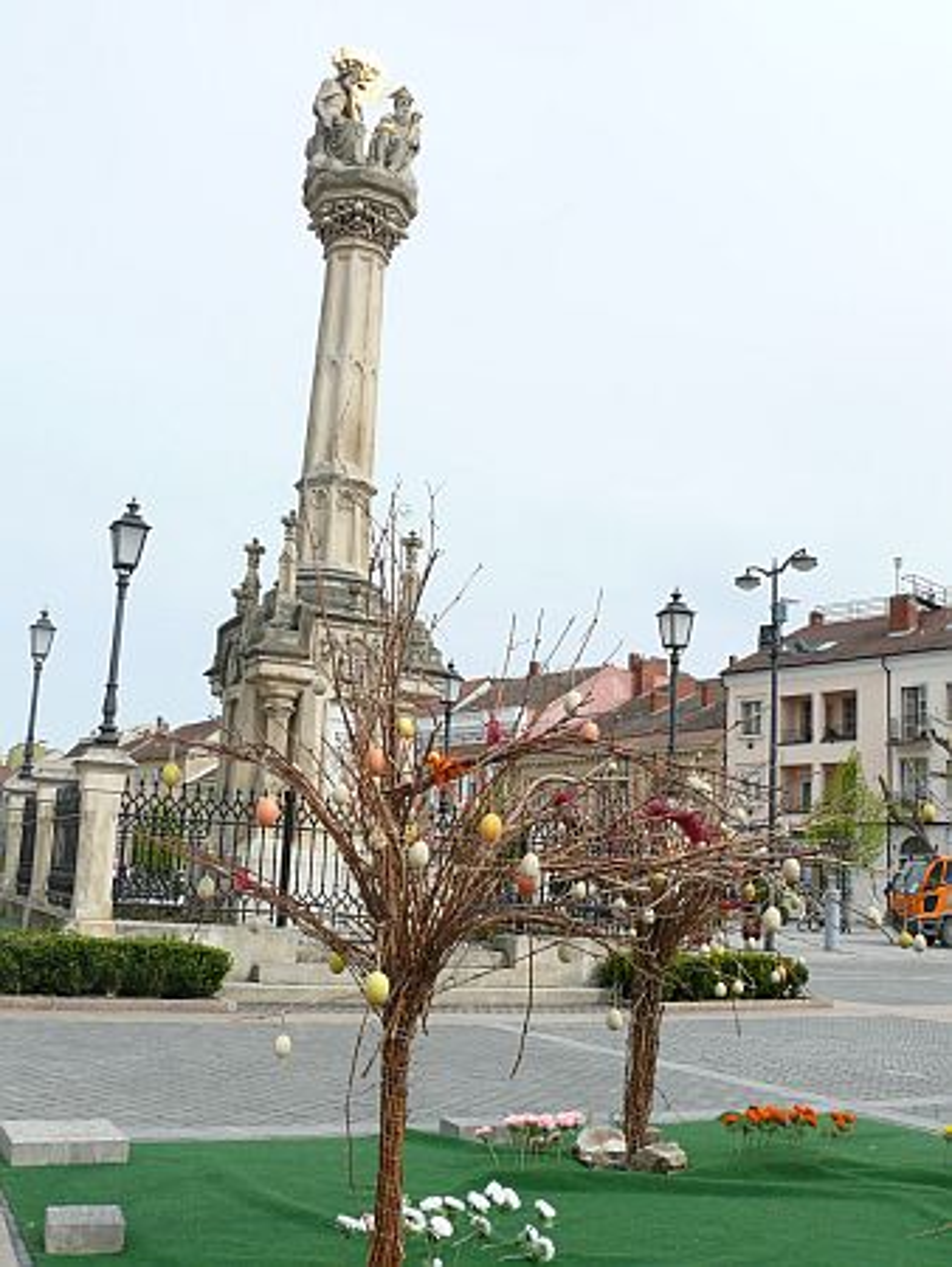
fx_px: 1282
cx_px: 476
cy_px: 634
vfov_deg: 52.6
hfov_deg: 40.7
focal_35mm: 35
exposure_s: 1/400
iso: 100
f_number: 5.6
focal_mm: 7.4
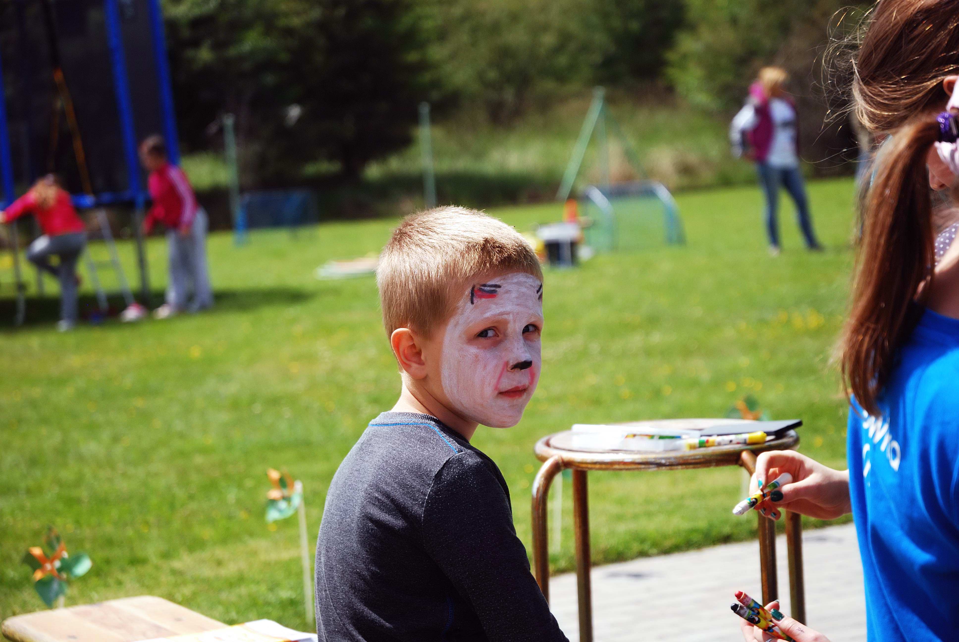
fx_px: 2800
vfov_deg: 13.1
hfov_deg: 19.4
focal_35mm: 105
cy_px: 321
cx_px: 480
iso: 200
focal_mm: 70
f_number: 4.5
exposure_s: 1/800
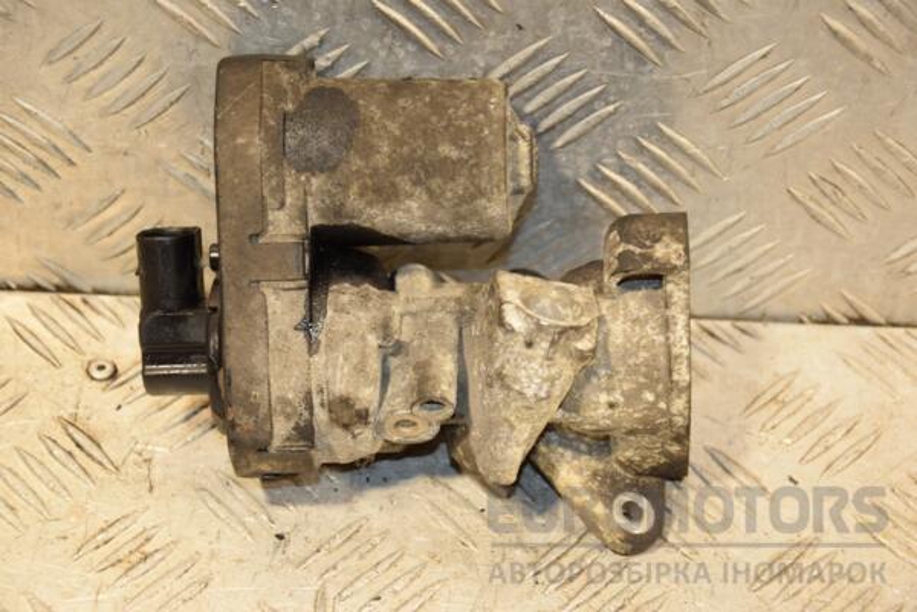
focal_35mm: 93
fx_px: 2369
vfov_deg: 14.7
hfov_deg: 21.9
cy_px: 306
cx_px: 458
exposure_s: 1/160
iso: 800
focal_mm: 62
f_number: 5.3
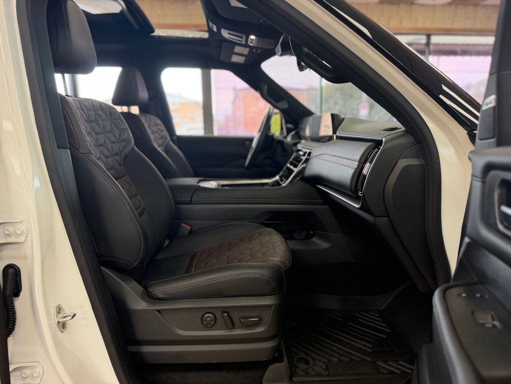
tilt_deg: -10.1
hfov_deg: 71.6
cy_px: 192
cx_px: 256
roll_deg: +1.5
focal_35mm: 24
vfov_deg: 56.8
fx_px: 354
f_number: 1.78
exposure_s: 1/120
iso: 200
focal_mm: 6.76
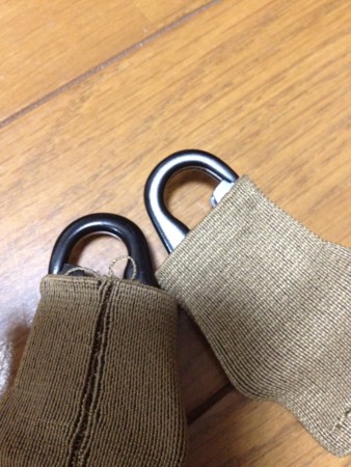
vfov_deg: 52.6
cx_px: 176
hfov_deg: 40.7
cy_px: 234
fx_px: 473
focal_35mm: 35
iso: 500
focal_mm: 4.28
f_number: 2.4
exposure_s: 1/15
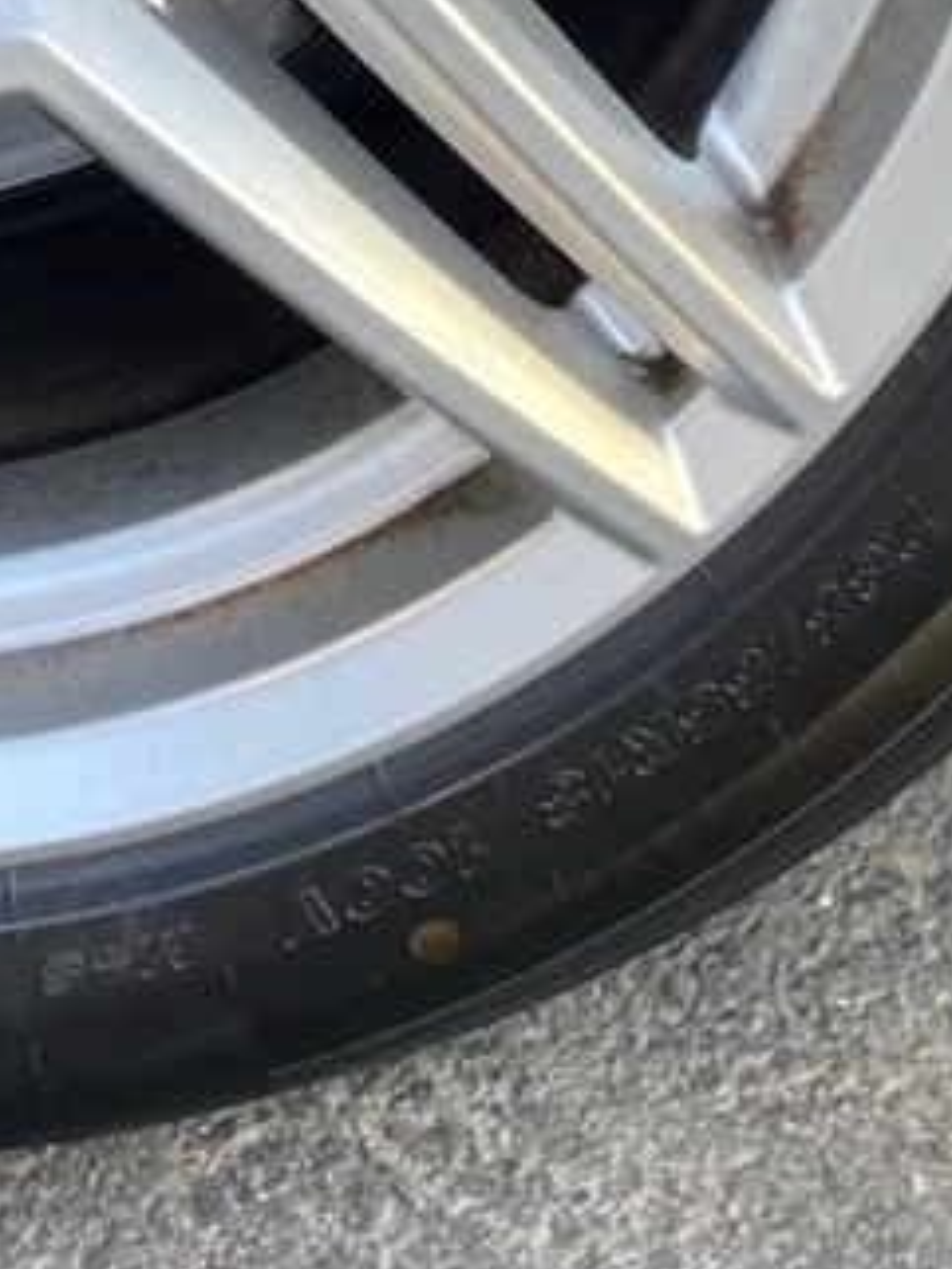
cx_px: 0
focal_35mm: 108
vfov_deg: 16.3
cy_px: -731
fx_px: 3958
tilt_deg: -16.7
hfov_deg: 13.5
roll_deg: +3.7
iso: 64
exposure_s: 1/121
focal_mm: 4.25
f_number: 1.8
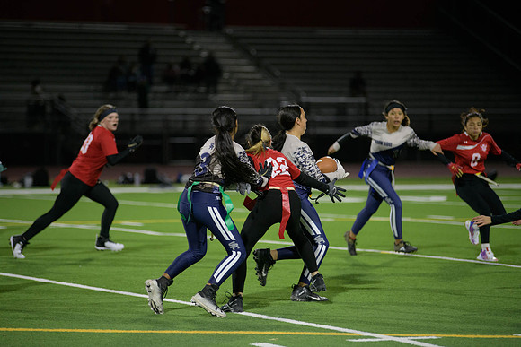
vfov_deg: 7.9
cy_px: 174
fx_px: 2533
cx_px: 260
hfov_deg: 11.7
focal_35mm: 175
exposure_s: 1/640
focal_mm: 175
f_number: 2.8
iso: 2500
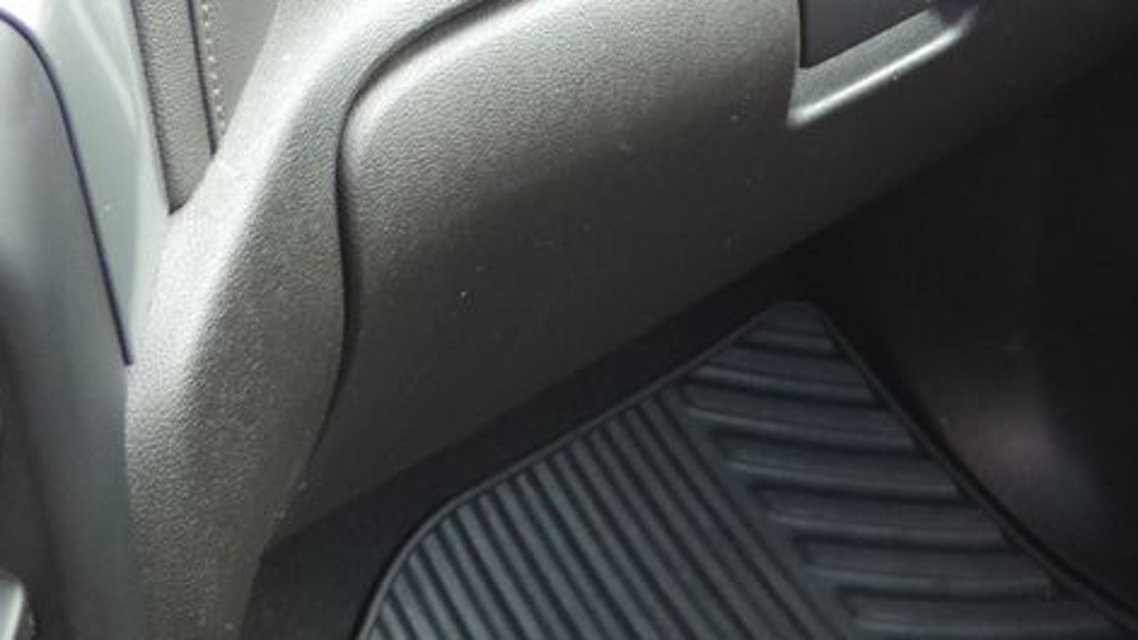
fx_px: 2143
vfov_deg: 15.5
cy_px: -345
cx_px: 882
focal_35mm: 71
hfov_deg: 29.2
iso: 250
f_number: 3
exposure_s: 1/30
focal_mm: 4.3
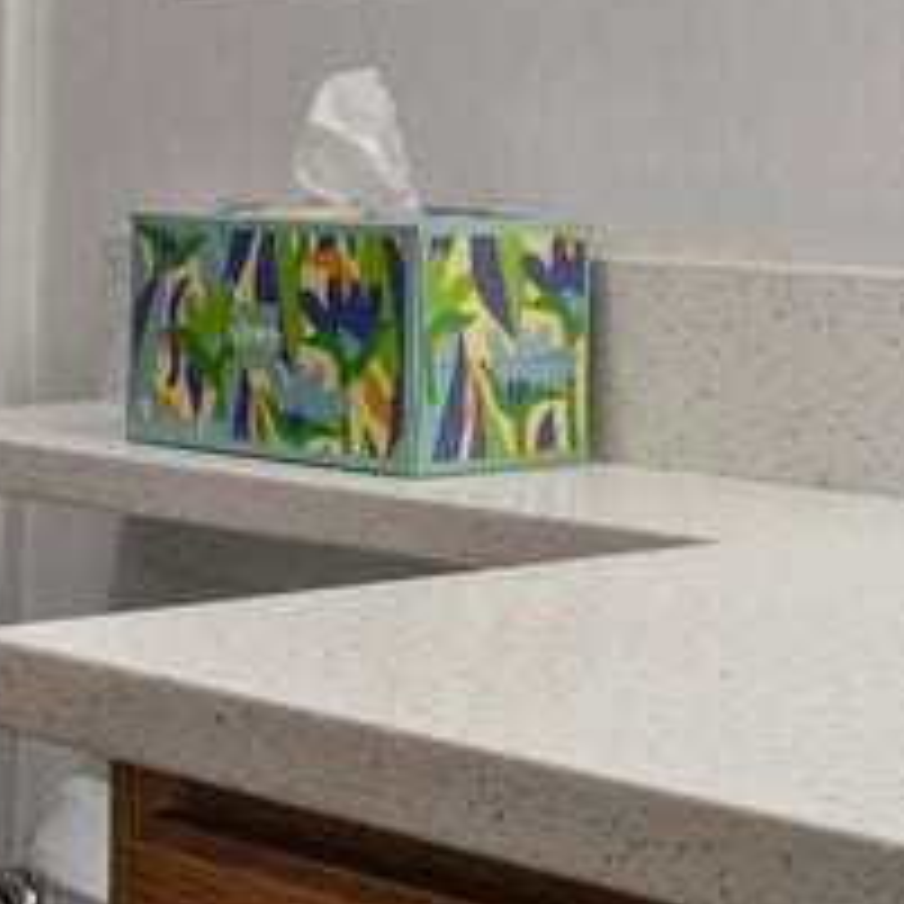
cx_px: 432
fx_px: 3073
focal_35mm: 104
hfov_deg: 16.7
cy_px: 333
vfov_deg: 16.7
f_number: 8
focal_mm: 16
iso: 200
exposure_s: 1/5
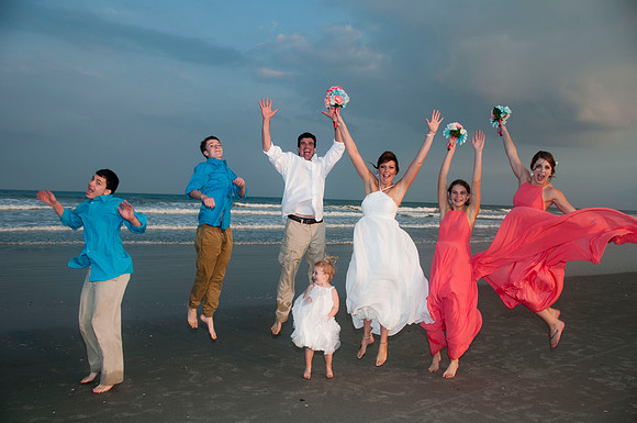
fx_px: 477
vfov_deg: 47.8
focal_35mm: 27
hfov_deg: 67.5
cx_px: 318
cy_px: 212
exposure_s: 1/250
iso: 100
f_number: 5.6
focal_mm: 18
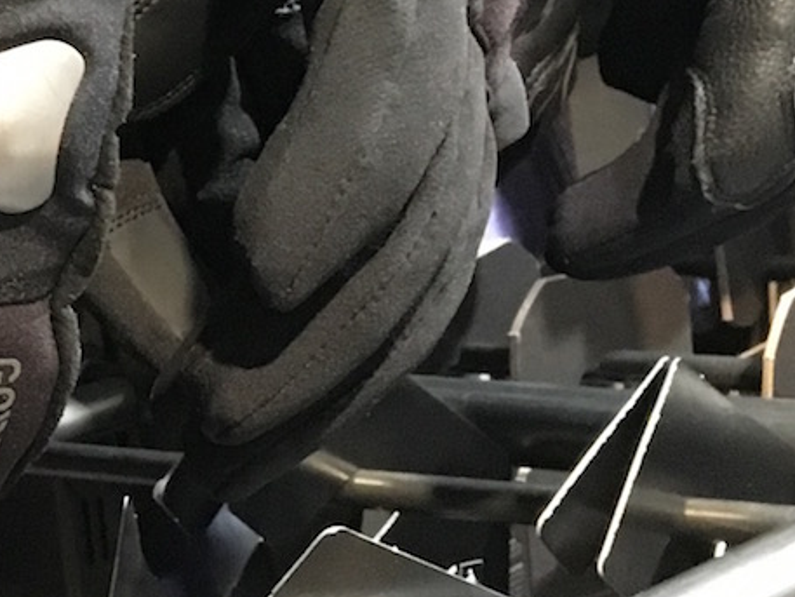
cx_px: -680
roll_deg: +5.6
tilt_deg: +3.5
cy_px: -327
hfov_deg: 13.7
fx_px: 2917
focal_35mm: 127
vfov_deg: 11.2
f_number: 2.2
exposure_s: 1/15
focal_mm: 4.15
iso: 200
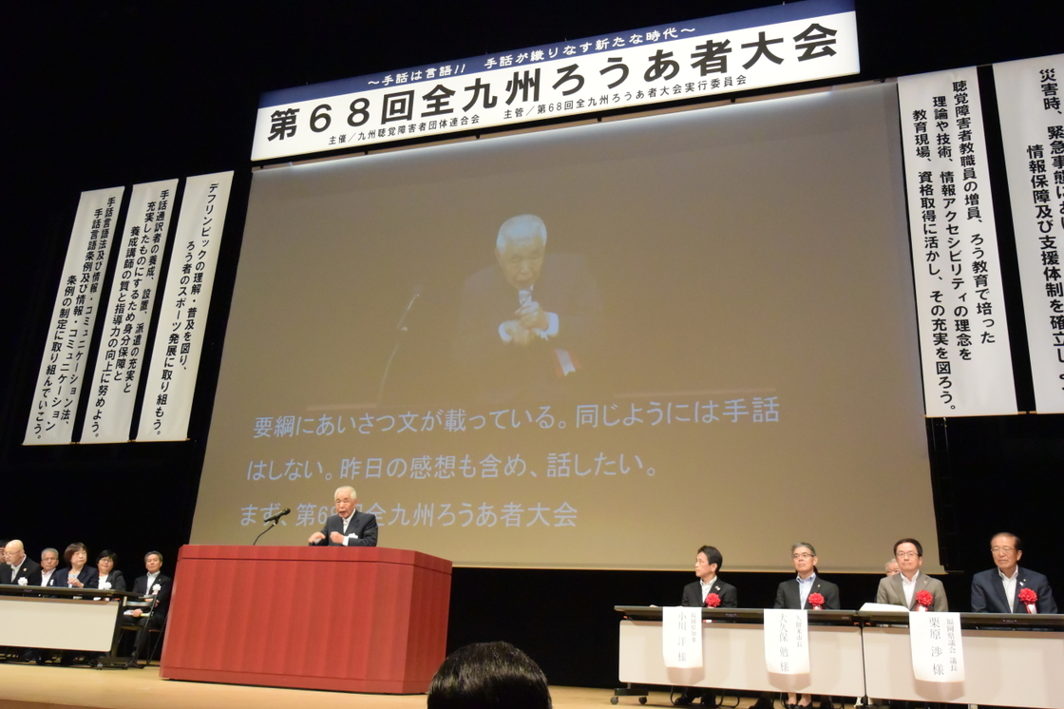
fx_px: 916
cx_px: 532
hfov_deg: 60.3
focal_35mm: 31
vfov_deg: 42.3
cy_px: 354
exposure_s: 1/60
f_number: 5.3
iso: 2800
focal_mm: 11.5
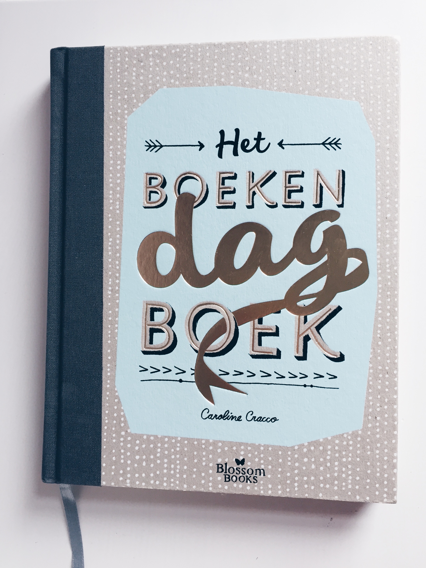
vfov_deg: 61.7
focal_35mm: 29
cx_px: 213
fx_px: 476
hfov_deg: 48.2
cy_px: 284
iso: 40
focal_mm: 4.15
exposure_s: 1/33
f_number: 2.2
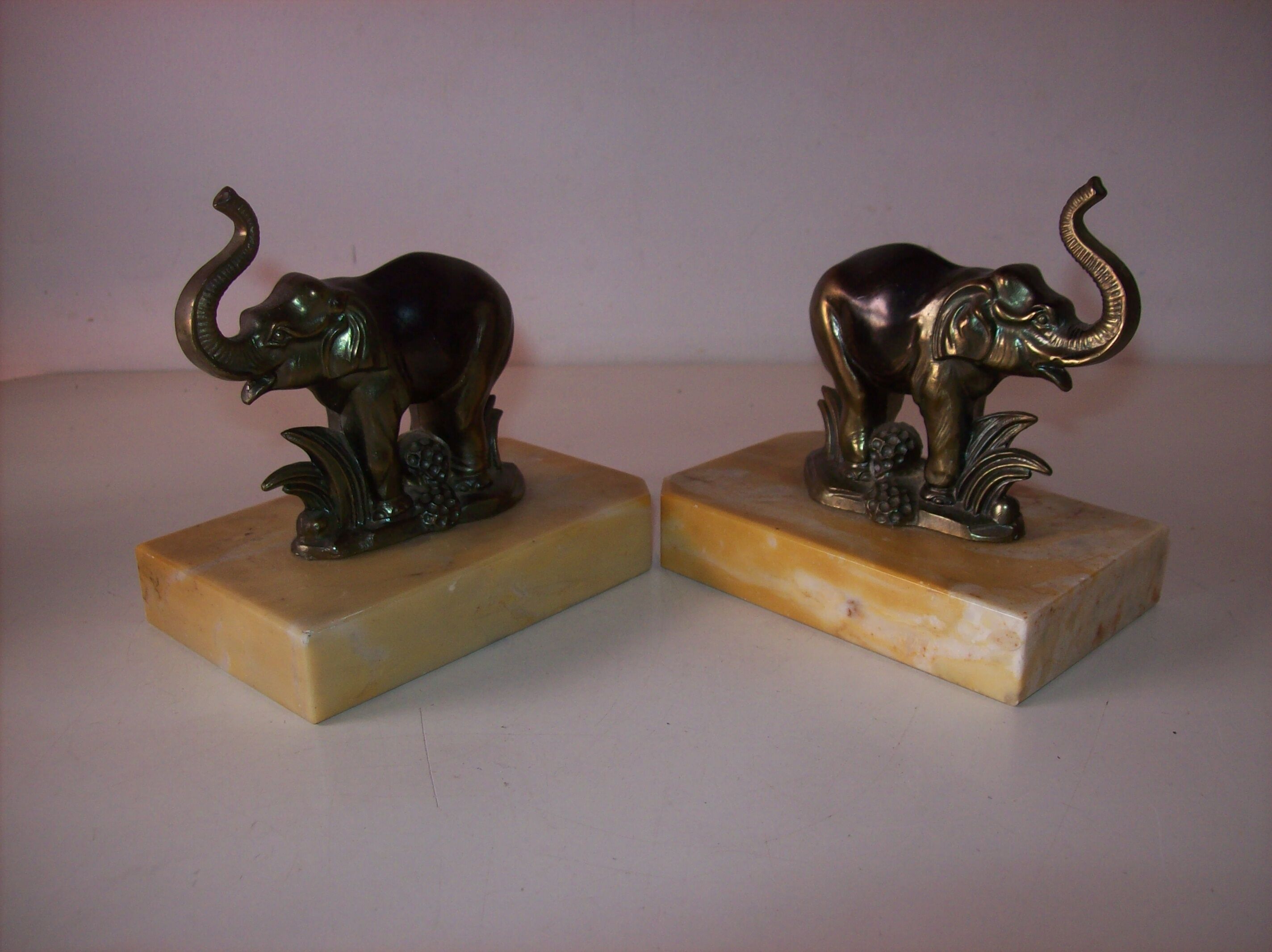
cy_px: 476
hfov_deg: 51.4
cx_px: 636
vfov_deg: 39.6
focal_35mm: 36
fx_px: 1322
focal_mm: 6
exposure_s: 1/64
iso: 80
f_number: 2.7
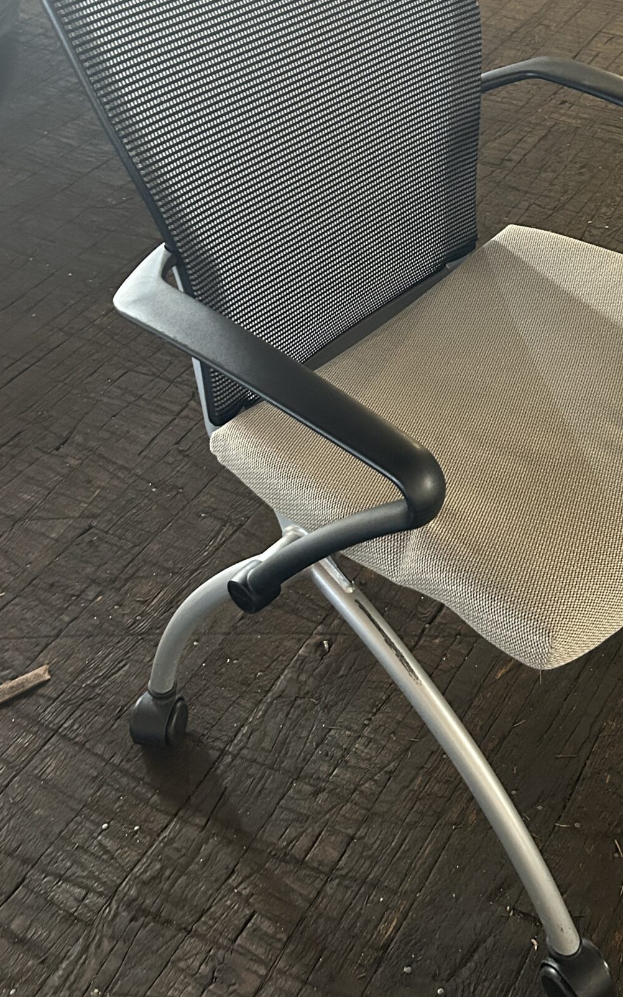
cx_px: 469
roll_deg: +0.3
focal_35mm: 44
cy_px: 337
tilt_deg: -36.6
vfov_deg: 44.6
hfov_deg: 28.8
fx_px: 1195
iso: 640
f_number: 1.5
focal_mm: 5.7
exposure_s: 1/40
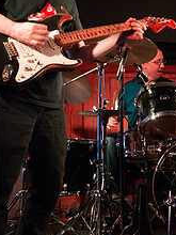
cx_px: 193
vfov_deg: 29.0
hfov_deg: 21.2
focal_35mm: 66
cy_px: 64
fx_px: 447
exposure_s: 1/40
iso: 6400
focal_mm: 26
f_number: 6.3
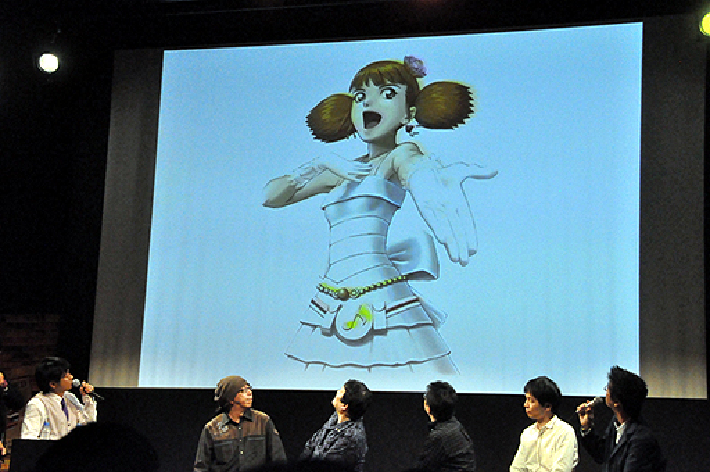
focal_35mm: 66
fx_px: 1300
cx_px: 355
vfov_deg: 20.6
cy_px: 236
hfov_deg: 30.5
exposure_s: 1/200
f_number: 7.1
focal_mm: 44
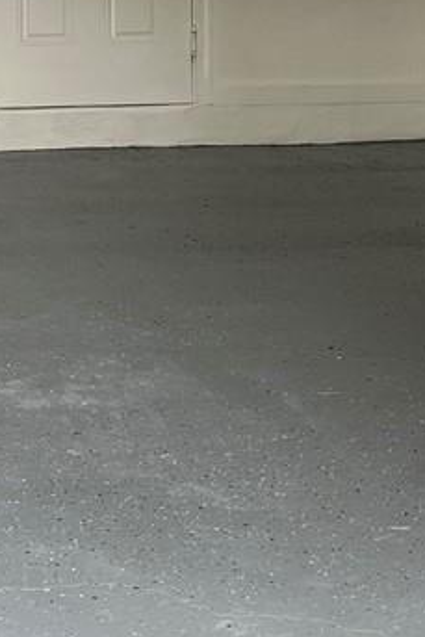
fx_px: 2229
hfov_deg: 10.7
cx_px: -98
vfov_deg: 15.7
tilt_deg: -3.4
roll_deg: +0.8
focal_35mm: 126
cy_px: -100
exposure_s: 1/171
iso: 50
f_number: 1.6
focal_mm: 5.1
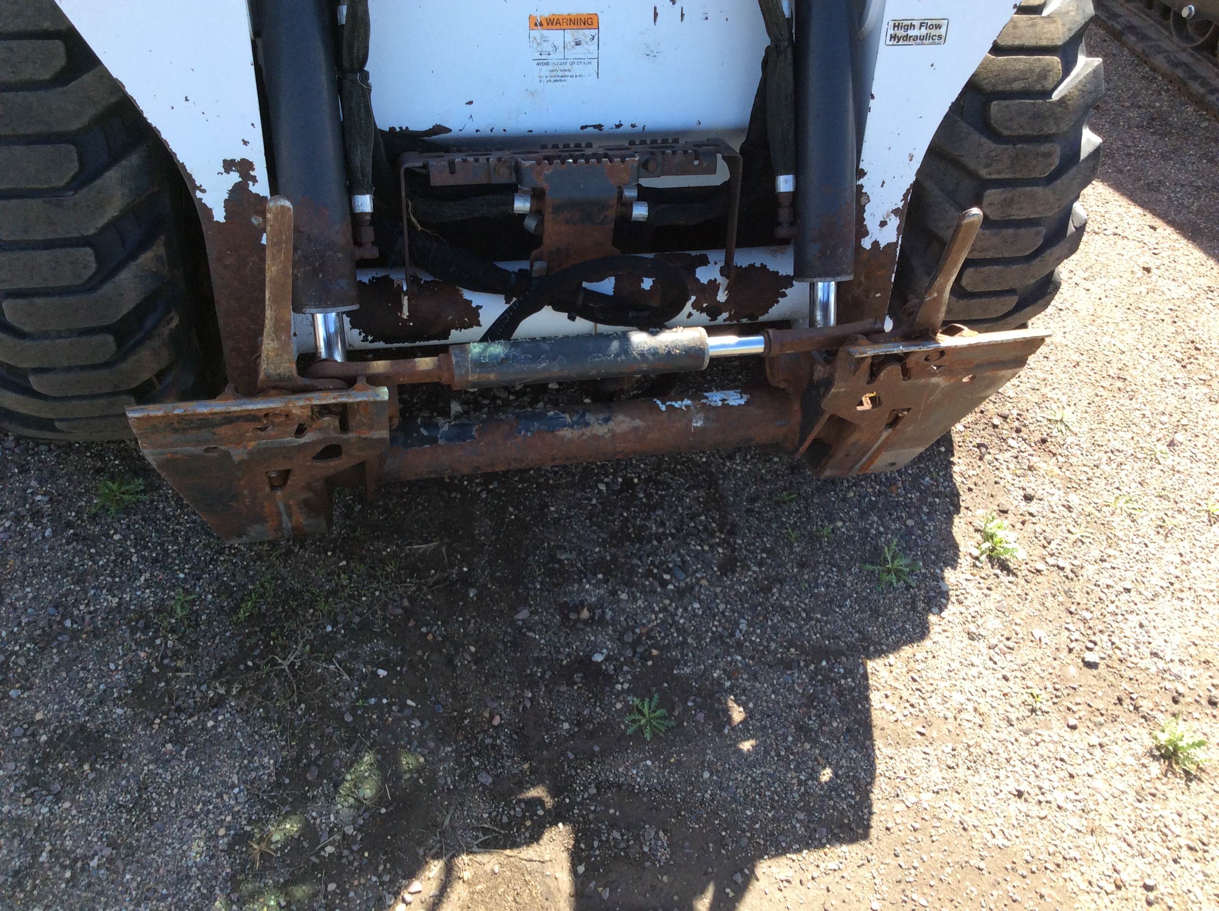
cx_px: 610
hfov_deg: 56.9
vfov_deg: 44.1
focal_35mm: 32
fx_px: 1125
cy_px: 456
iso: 32
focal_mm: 3.3
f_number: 2.4
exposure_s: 1/347
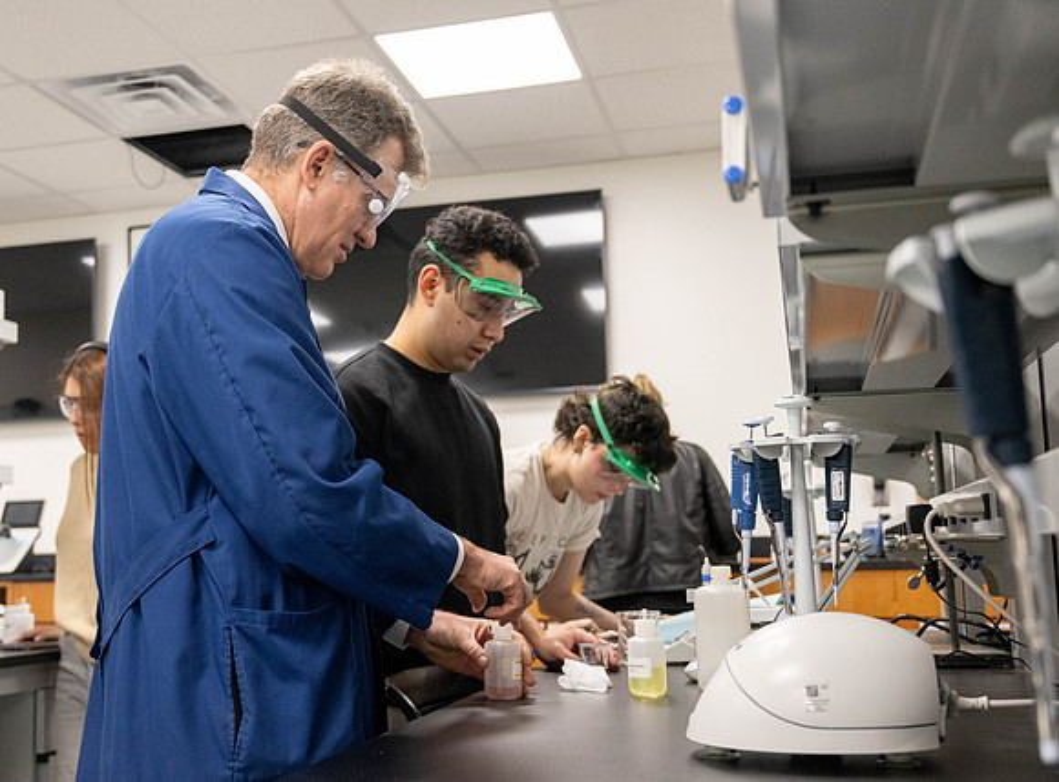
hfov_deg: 44.6
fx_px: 1283
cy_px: 406
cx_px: 417
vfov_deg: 33.9
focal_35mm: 42
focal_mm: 36
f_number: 4
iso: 2500
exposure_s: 1/250
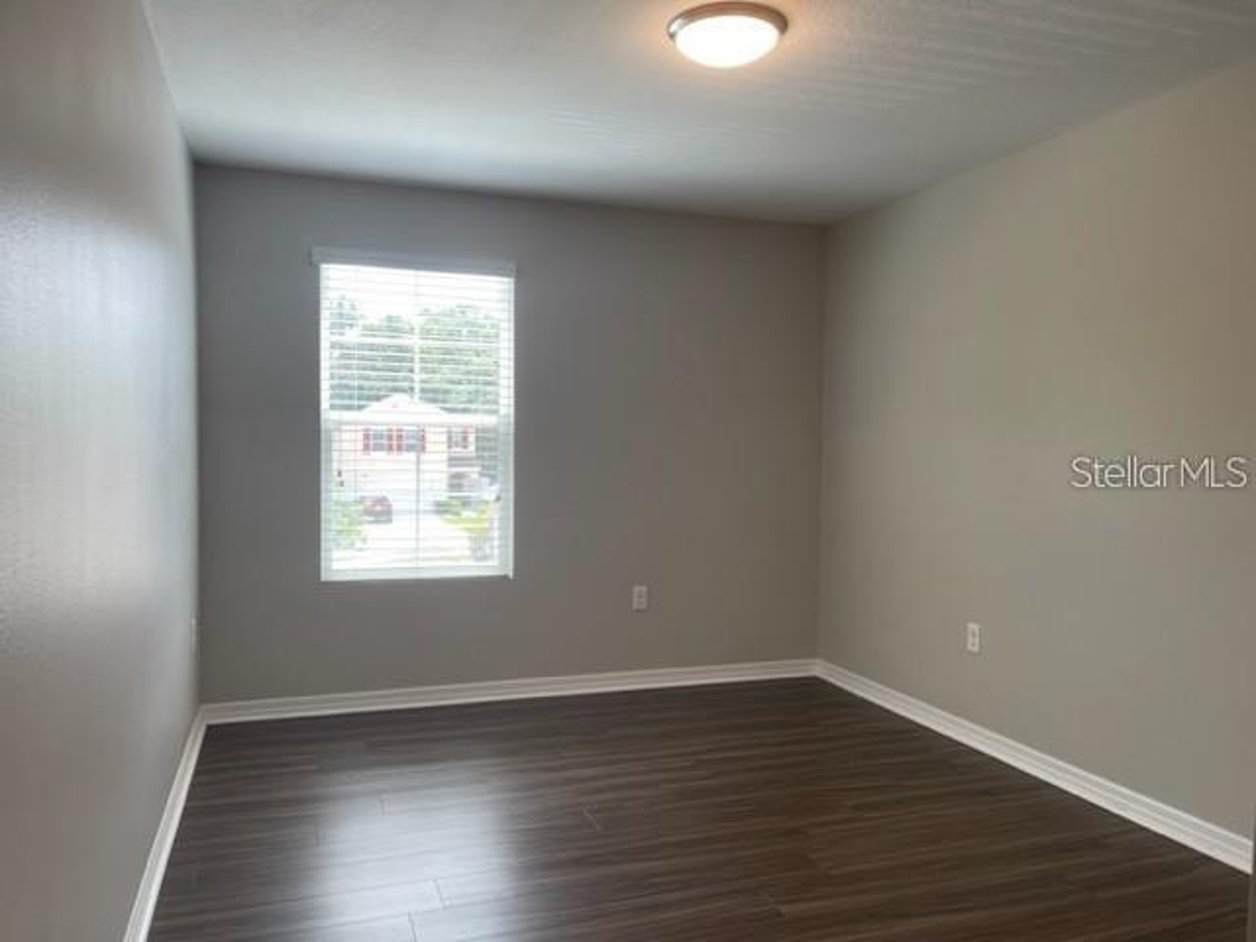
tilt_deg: -1.8
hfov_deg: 67.3
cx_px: 628
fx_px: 943
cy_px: 471
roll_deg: -0.3
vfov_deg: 53.1
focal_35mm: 26
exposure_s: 1/120
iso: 50
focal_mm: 5.1
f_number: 1.6
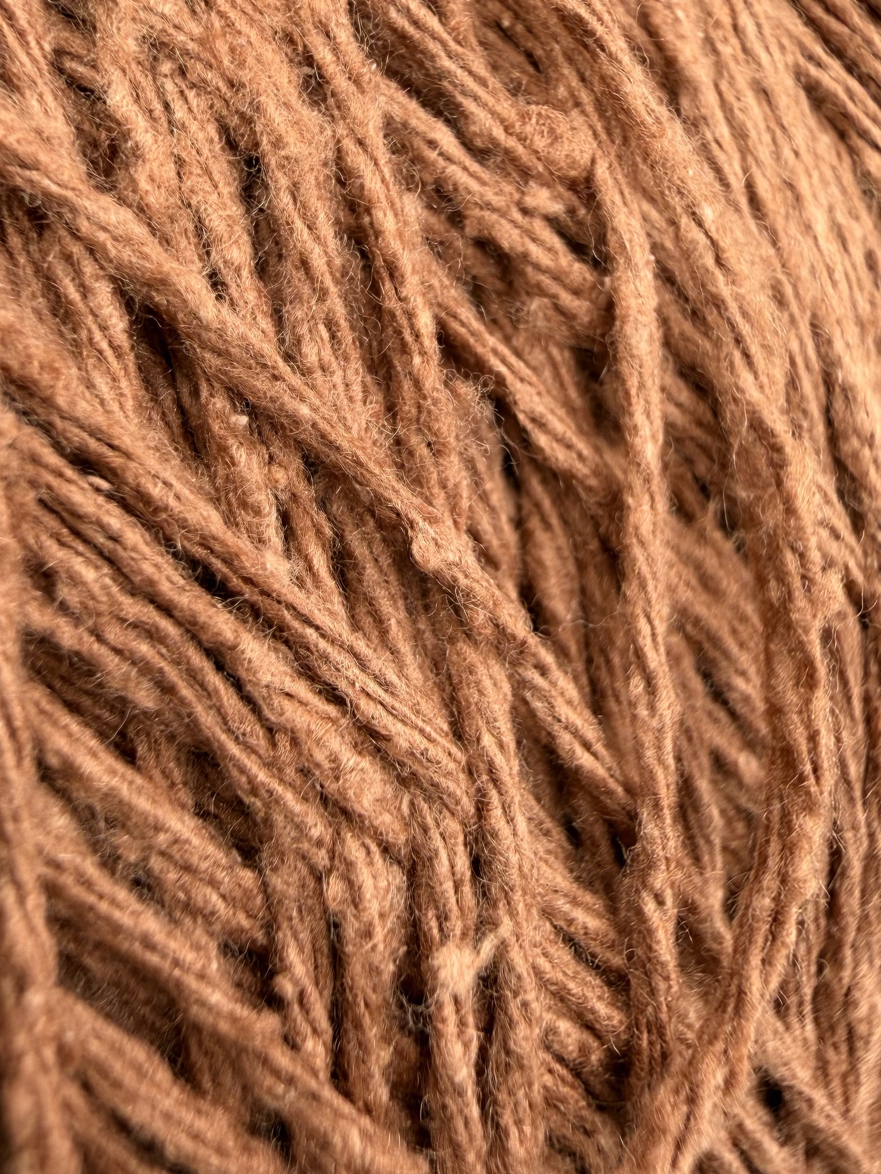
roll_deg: -4.5
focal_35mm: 24
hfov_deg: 56.8
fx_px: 814
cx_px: 440
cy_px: 587
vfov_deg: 71.6
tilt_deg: -31.6
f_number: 2.2
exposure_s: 1/215
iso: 40
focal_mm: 2.22
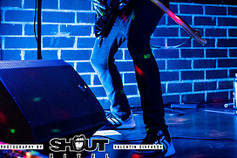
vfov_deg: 16.6
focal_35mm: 79
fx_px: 520
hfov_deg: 25.5
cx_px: 160
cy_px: -25
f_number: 2.8
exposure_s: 1/200
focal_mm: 28
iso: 2500
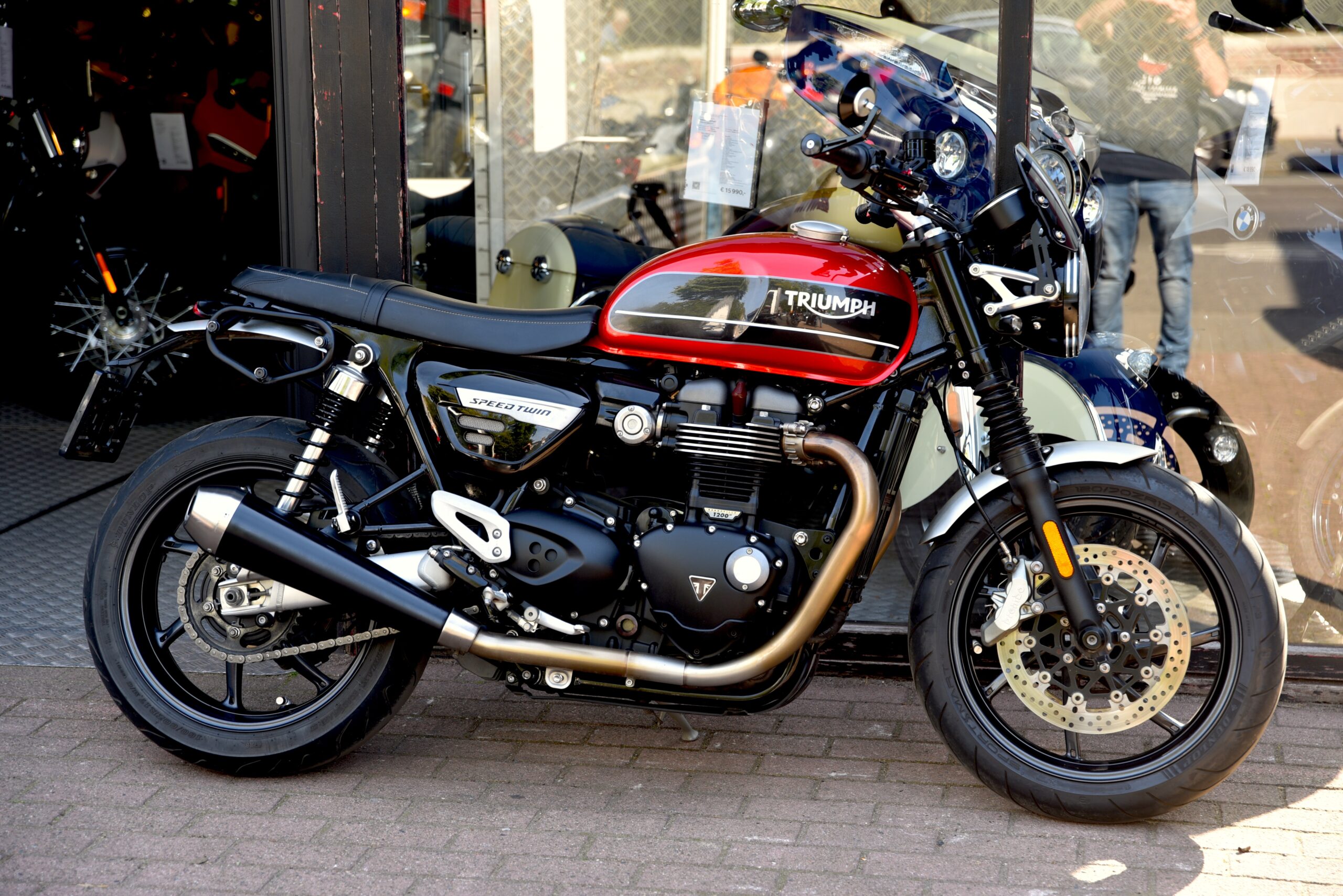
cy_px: 448
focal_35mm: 70
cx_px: 672
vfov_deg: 19.5
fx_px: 2612
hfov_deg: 28.8
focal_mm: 70
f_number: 4
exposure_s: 1/60
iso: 100
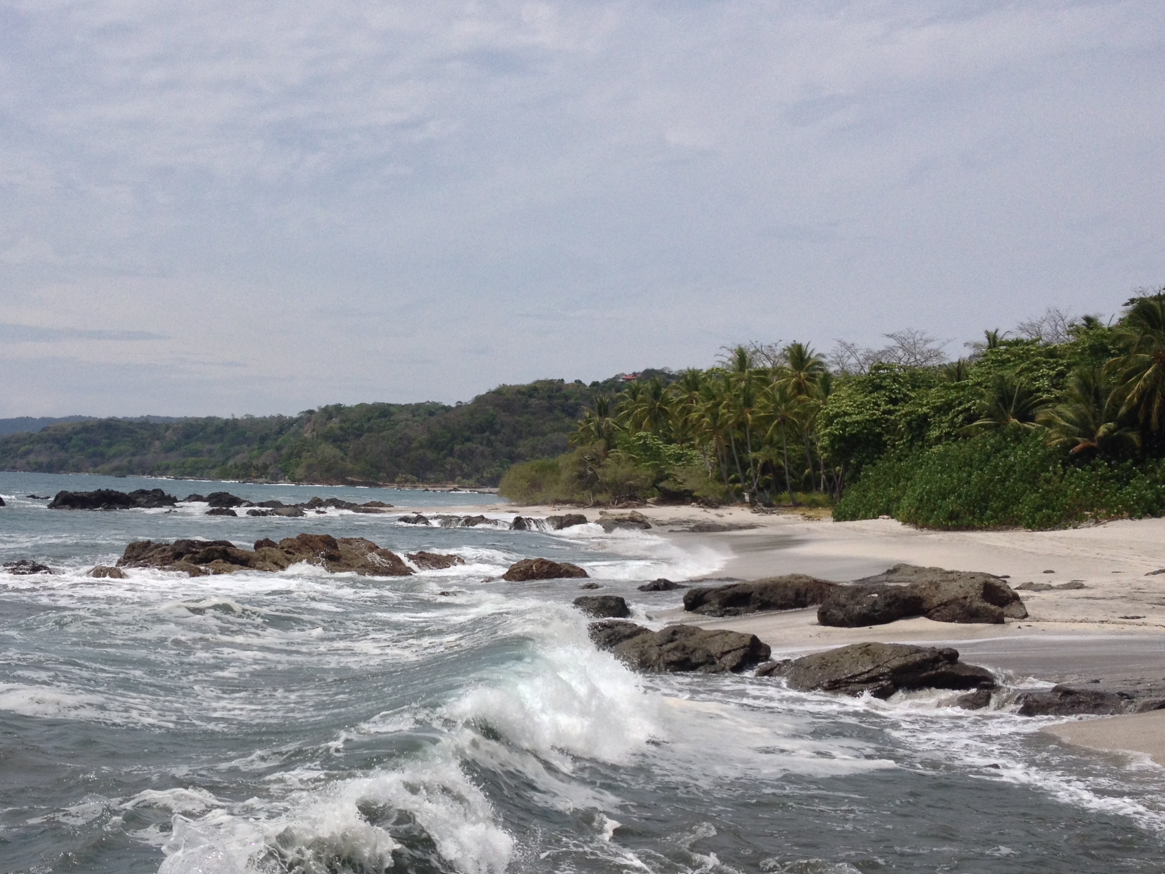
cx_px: 468
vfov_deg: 30.8
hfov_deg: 40.3
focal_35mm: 47
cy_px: 498
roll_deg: -1.3
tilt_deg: -3.3
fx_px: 1582
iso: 50
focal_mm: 4.28
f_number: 2.4
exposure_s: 1/3460
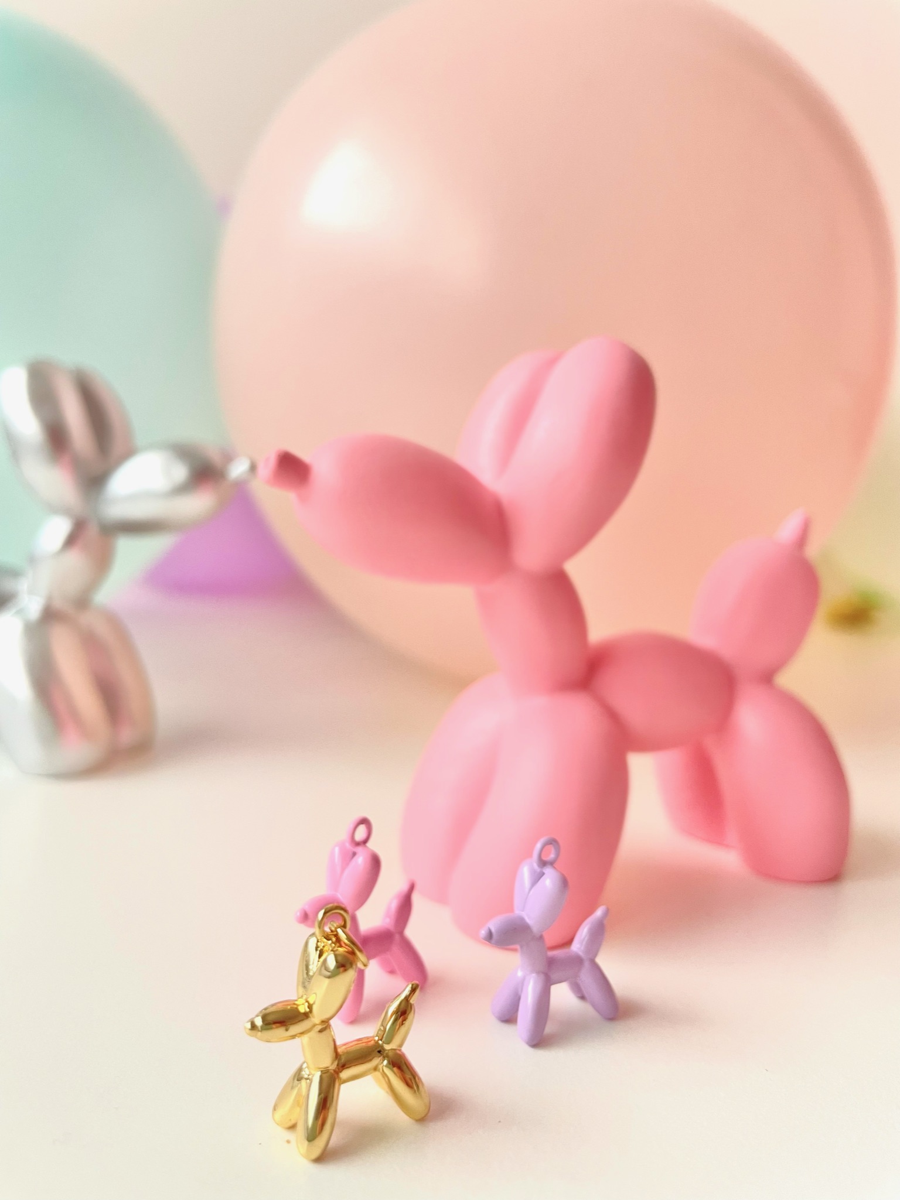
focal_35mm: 26
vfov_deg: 67.3
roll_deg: -2.8
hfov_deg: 53.0
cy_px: 600
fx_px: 902
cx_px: 450
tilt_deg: -6.6
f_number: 1.6
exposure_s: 1/77
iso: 125
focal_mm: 4.2
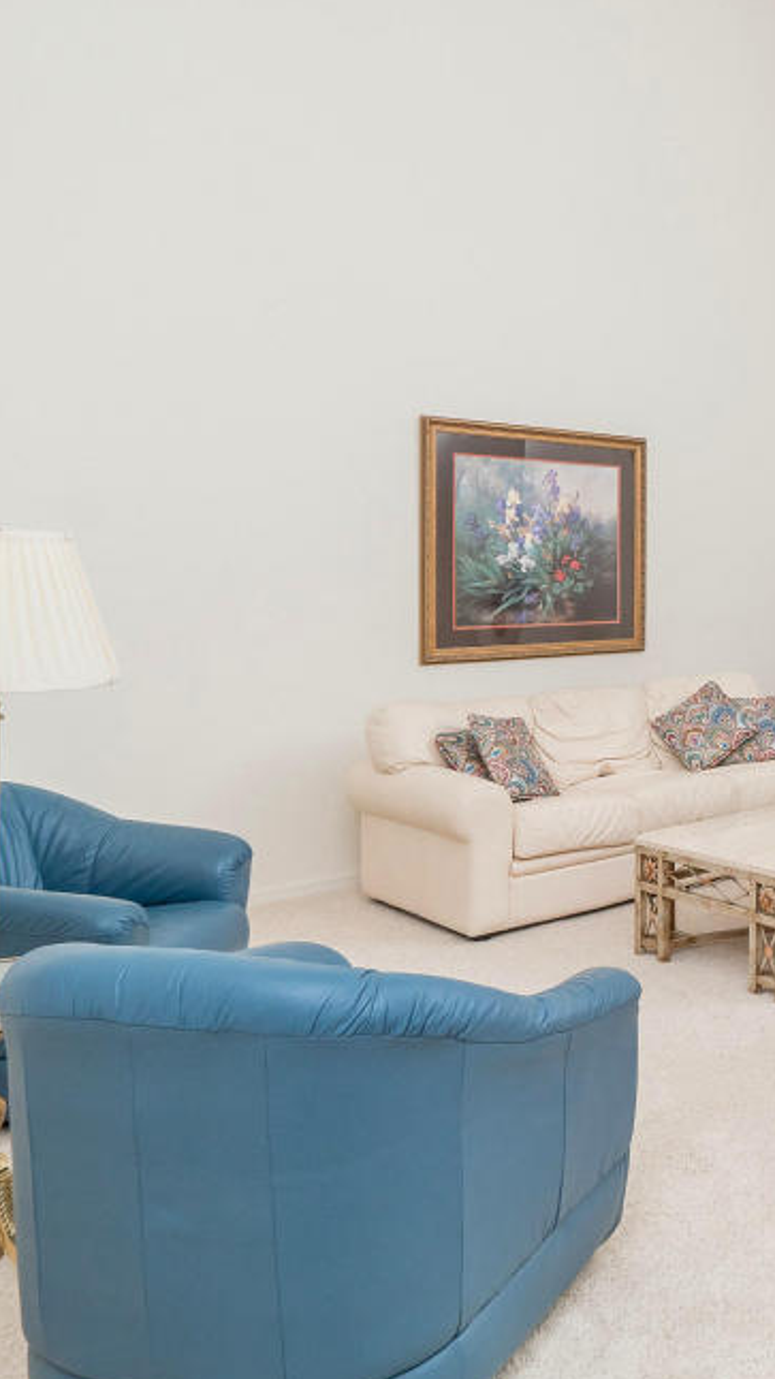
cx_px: 900
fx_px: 1024
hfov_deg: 34.4
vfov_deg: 67.5
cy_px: 572
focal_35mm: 28
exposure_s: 1/200
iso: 500
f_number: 8
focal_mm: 10
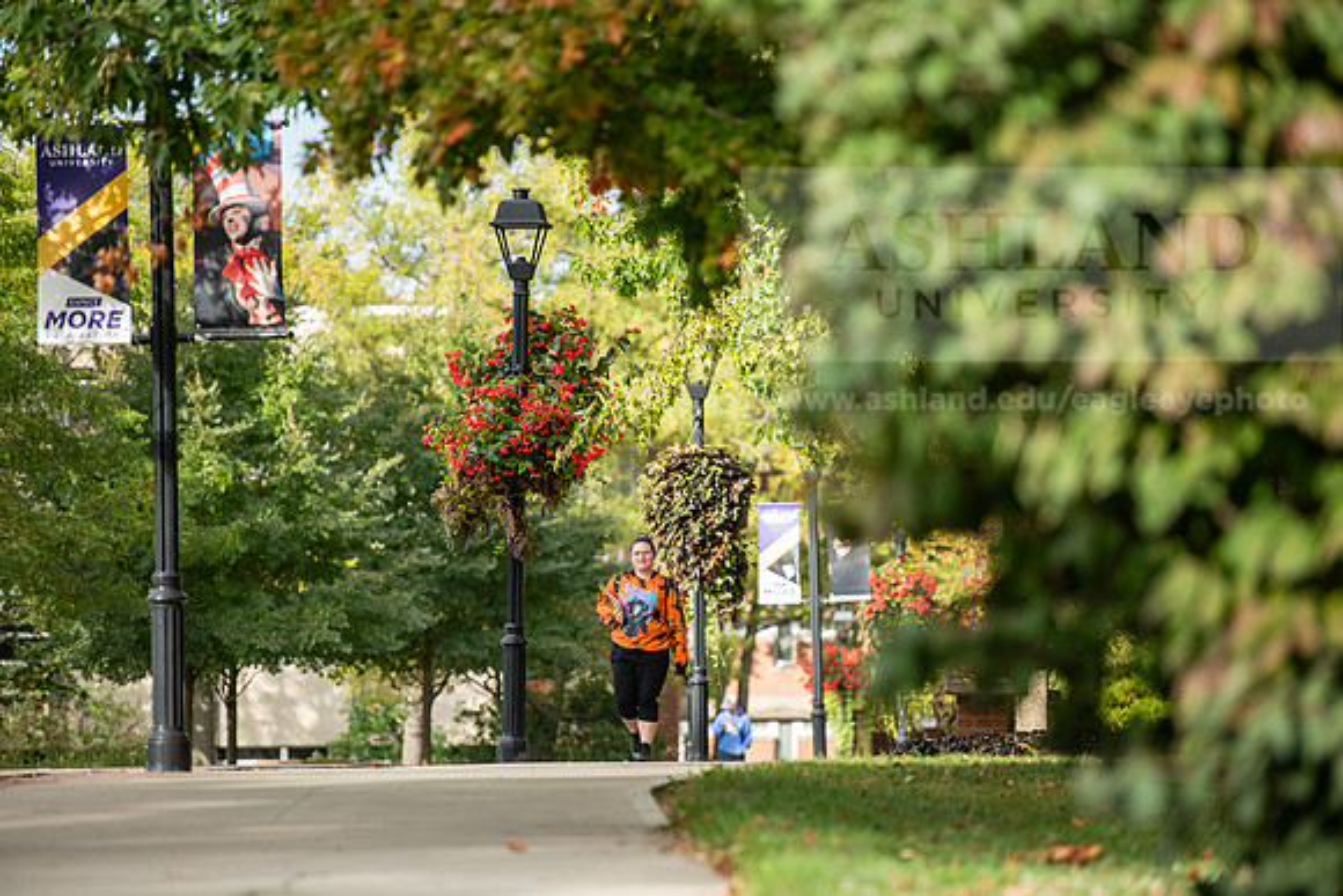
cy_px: 448
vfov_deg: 7.2
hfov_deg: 10.8
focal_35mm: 190
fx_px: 7089
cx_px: 672
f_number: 3.2
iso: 160
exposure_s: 1/500
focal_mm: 190
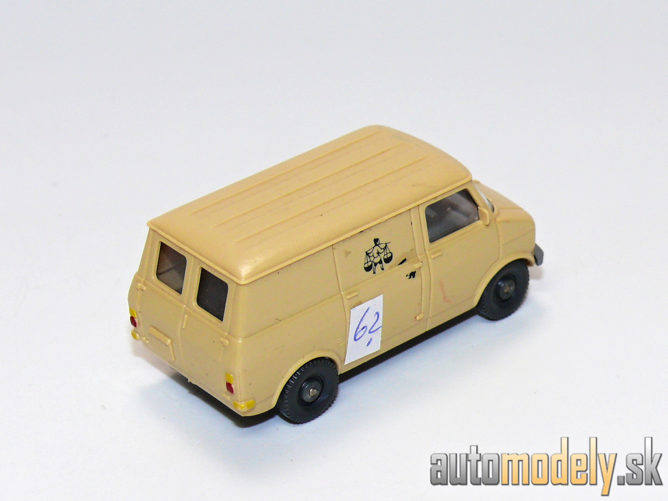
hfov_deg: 15.8
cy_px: 250
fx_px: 2412
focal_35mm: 125
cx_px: 334
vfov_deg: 11.9
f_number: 4
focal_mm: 14.8
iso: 100
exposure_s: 1/30
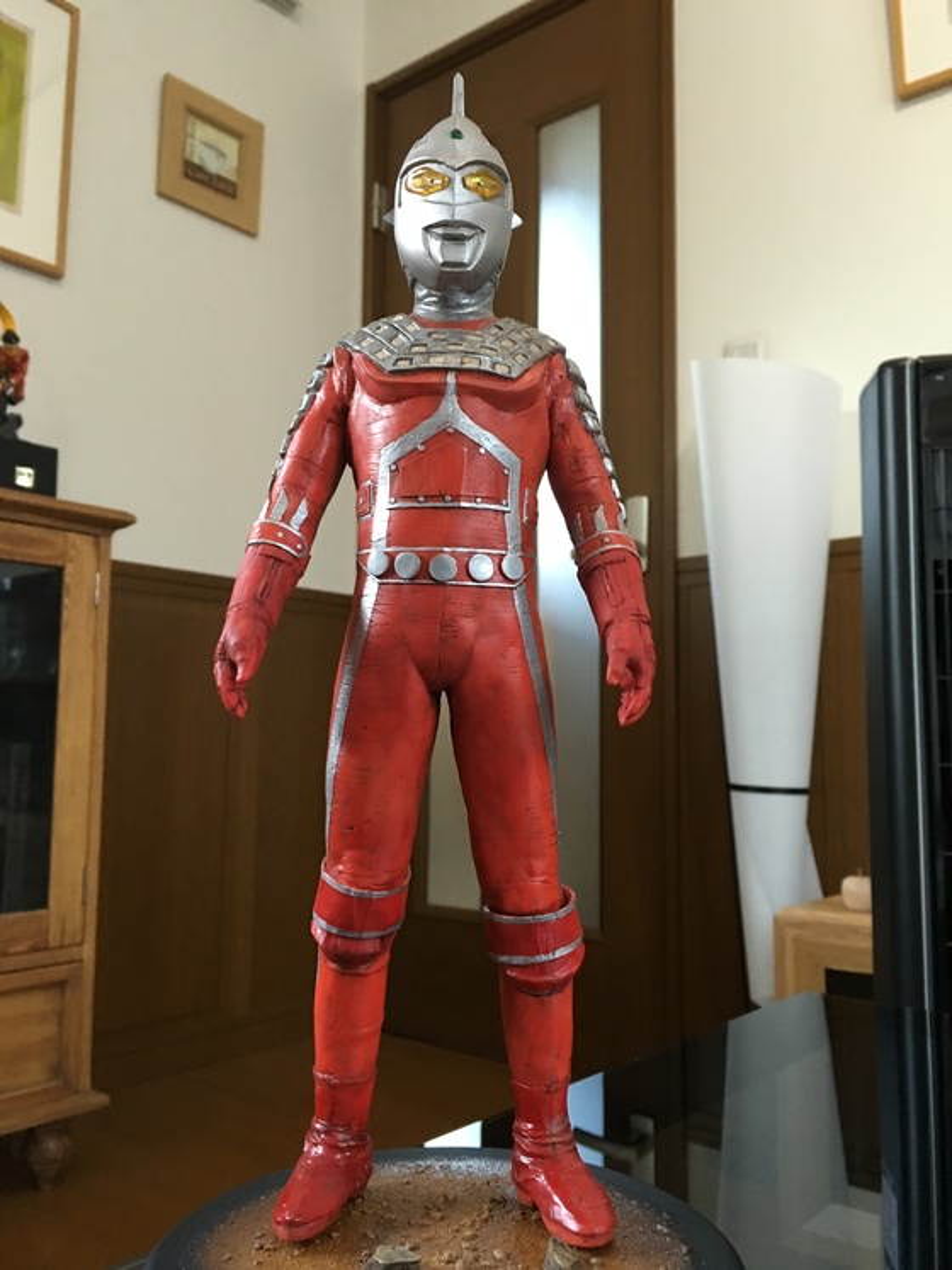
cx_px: 476
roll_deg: -0.5
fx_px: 1064
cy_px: 635
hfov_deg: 48.2
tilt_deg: +6.8
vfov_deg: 61.7
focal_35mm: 29
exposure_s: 1/15
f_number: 2.2
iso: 80
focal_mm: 4.15
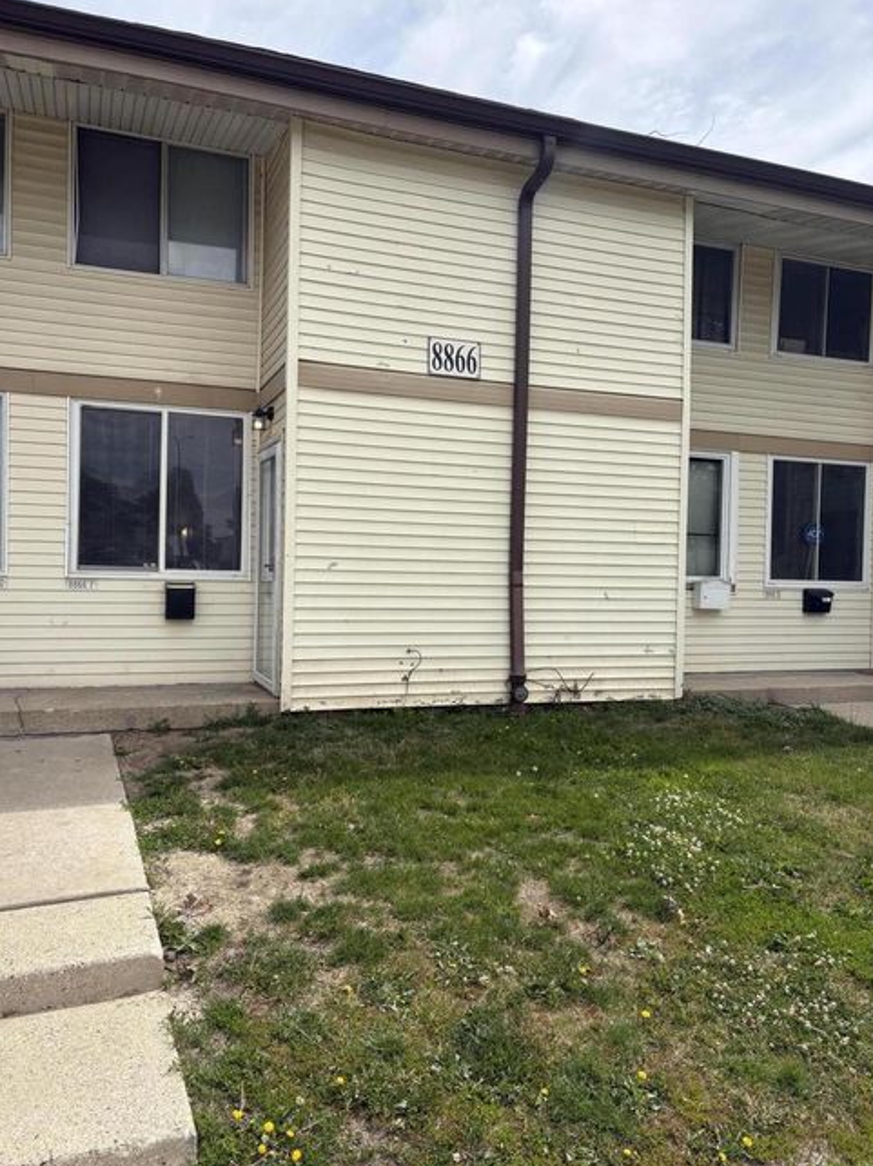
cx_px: 423
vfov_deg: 65.3
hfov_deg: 51.3
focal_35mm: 27
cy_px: 577
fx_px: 909
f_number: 1.6
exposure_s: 1/3279
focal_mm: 5.96
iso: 50
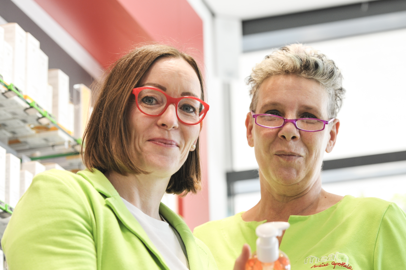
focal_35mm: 127
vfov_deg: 10.8
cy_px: 142
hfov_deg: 16.1
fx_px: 1431
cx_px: 229
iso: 800
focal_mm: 102
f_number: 4.5
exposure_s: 1/200
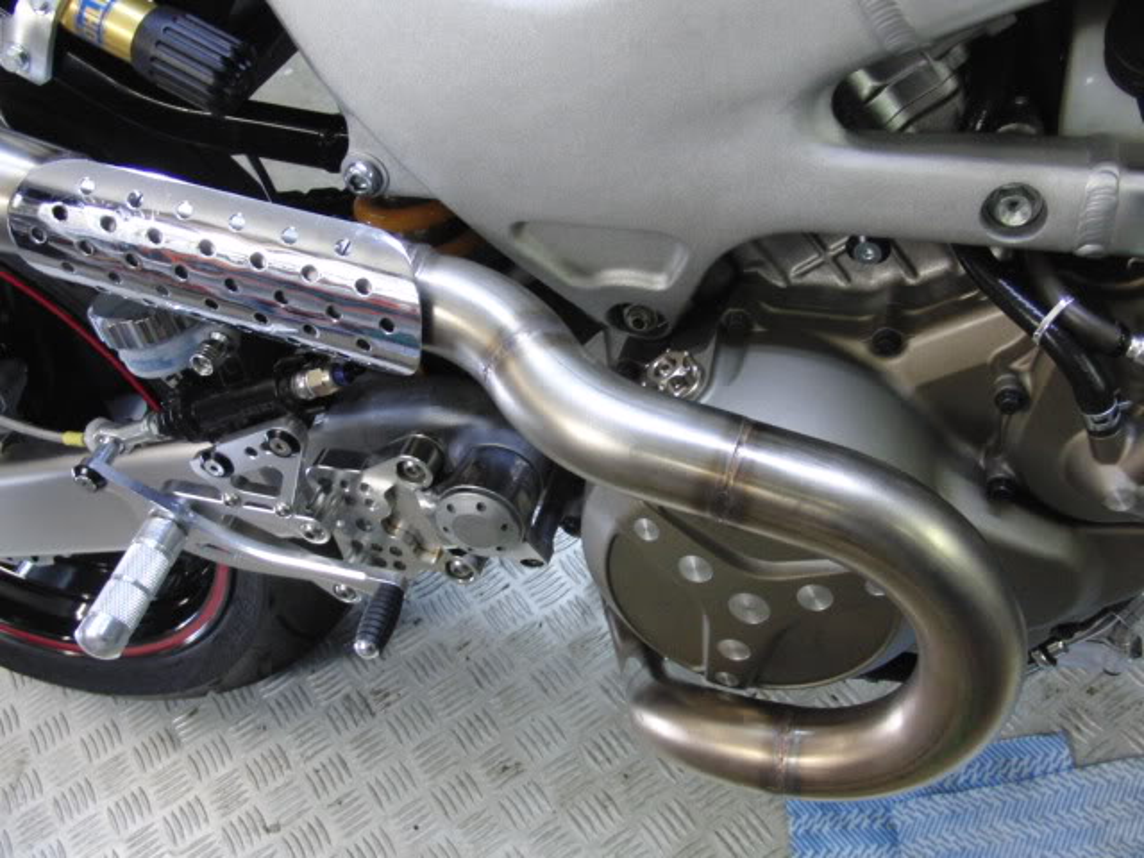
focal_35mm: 37
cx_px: 572
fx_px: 1223
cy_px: 429
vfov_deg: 38.7
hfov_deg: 50.1
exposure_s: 1/30
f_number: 3.6
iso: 400
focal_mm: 6.4
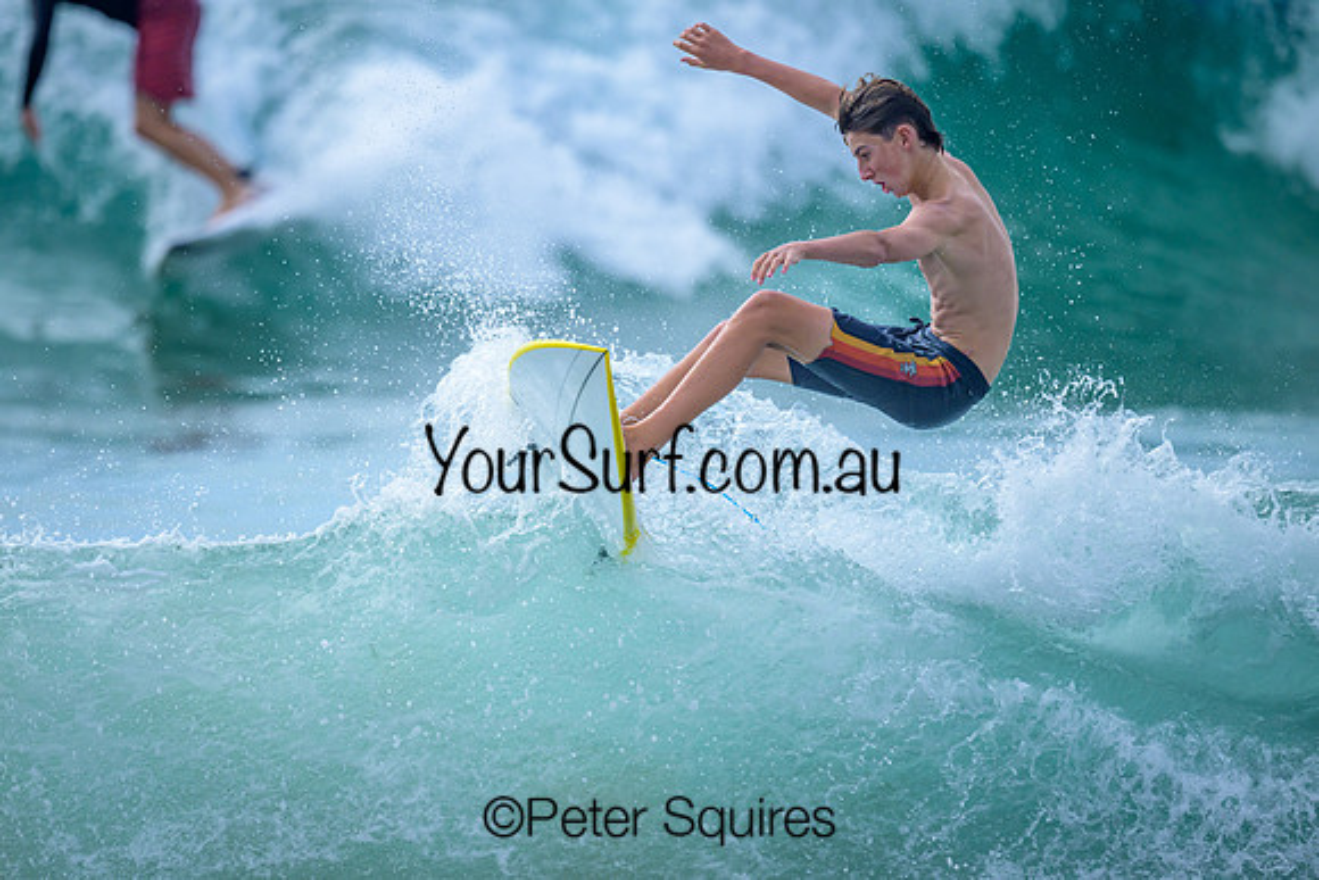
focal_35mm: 901
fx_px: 33022
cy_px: 496
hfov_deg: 2.3
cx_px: 576
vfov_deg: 1.5
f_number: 6.3
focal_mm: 800
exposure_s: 1/3200
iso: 720
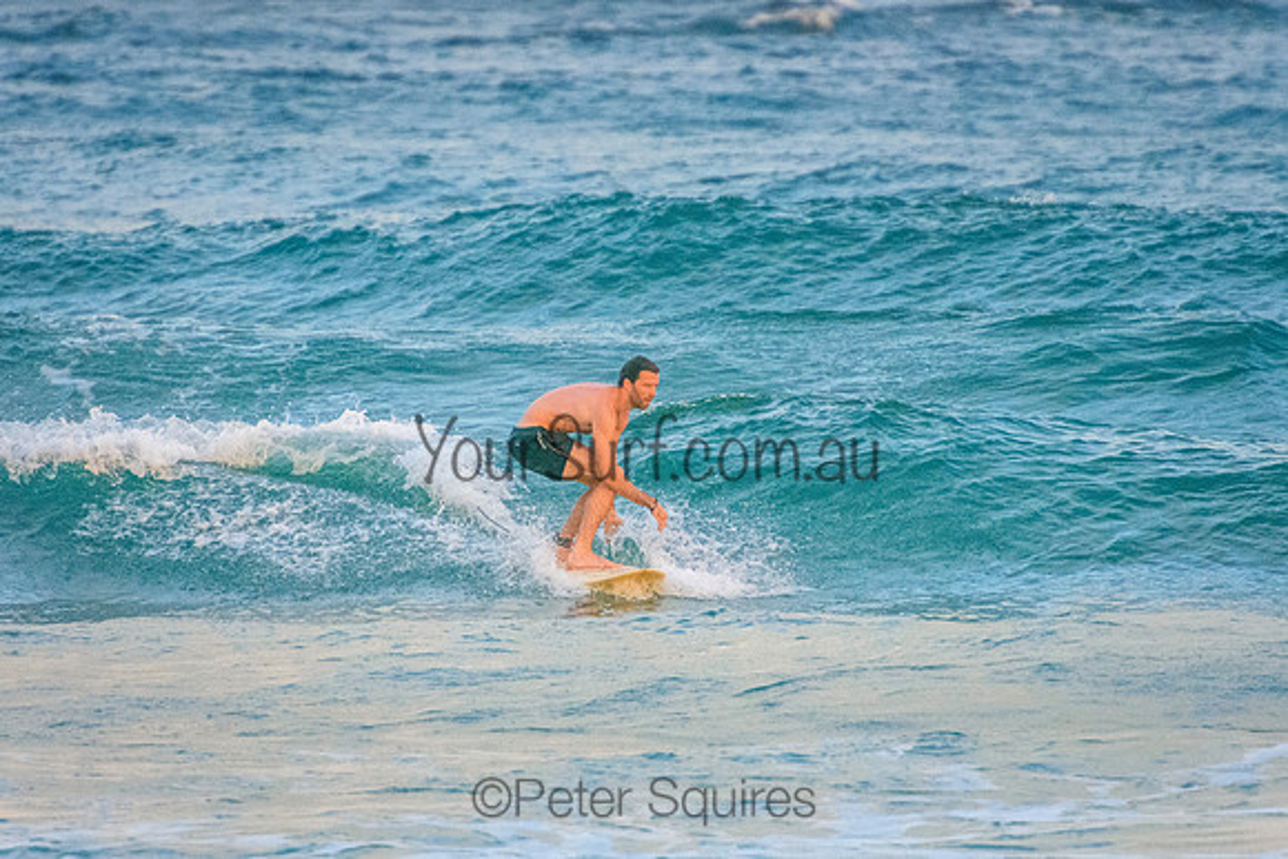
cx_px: 644
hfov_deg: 3.4
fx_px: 22000
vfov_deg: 2.2
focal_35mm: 615
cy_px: 430
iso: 5000
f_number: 5.6
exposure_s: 1/2000
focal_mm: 400
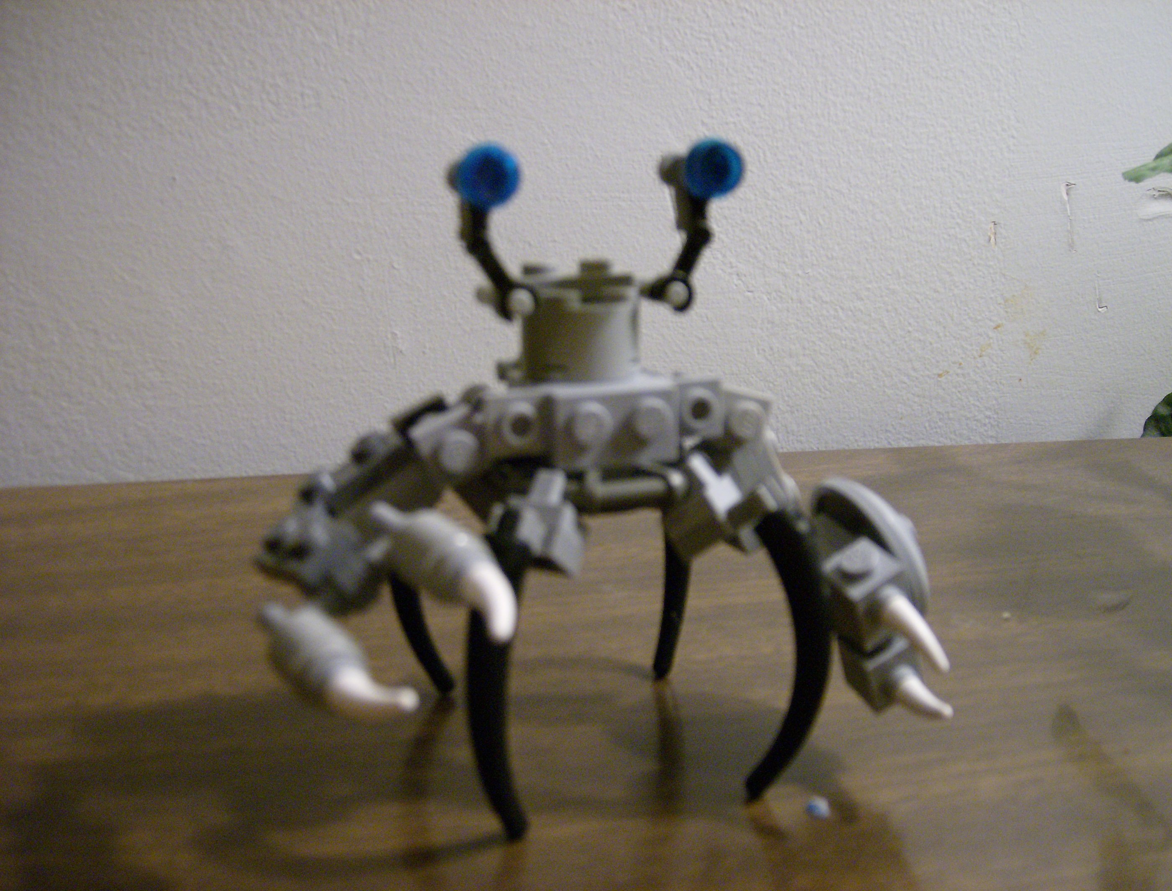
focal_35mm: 36
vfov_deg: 40.0
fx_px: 1225
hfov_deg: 51.1
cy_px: 446
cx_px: 586
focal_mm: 6
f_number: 2.8
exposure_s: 1/21.9
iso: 200
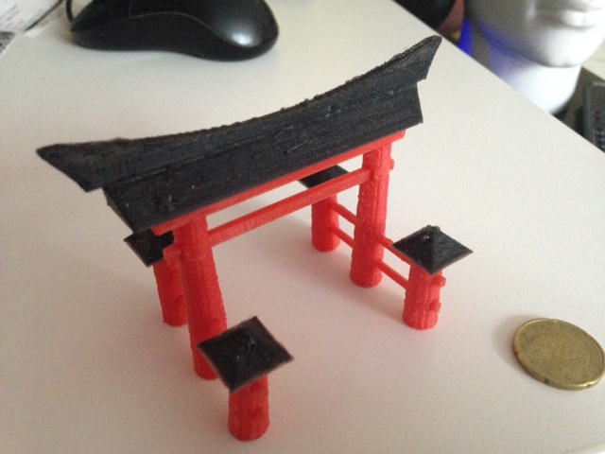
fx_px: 577
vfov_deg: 42.9
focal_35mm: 33
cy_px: 227
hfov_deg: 55.4
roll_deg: -2.3
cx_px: 302
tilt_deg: -36.4
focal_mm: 4.12
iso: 500
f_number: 2.4
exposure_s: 1/15
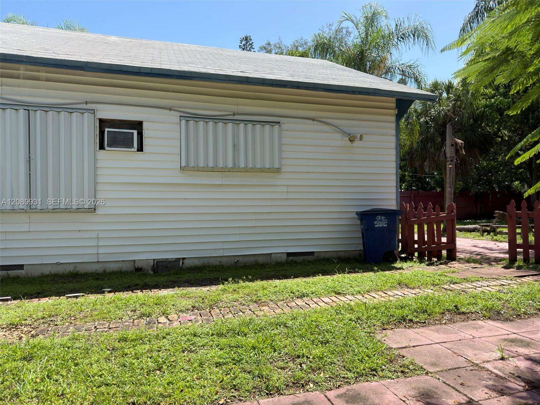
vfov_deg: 56.8
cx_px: 270
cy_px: 202
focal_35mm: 24
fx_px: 374
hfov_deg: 71.6
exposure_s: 1/2494
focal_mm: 6.76
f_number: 1.78
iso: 64
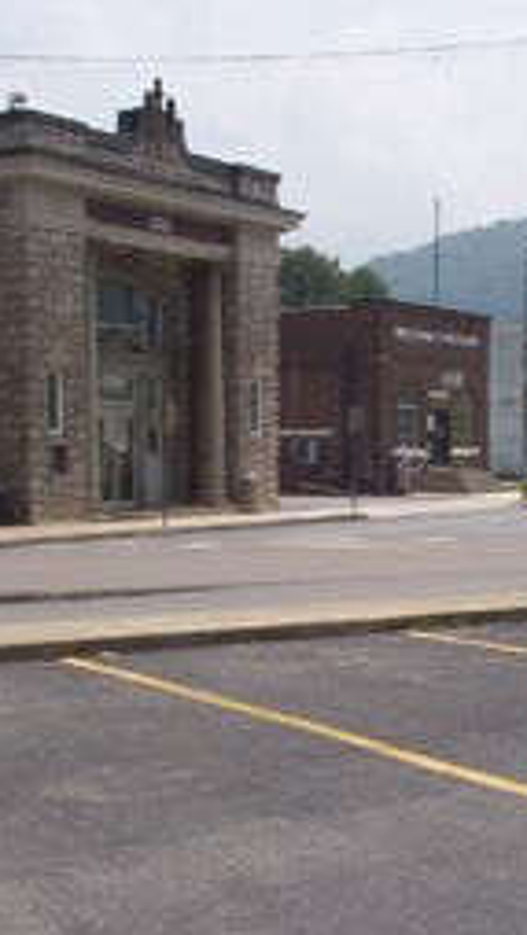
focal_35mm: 67
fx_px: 1663
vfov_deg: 31.2
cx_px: 302
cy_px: 615
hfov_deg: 18.0
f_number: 8
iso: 100
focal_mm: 6
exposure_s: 1/376
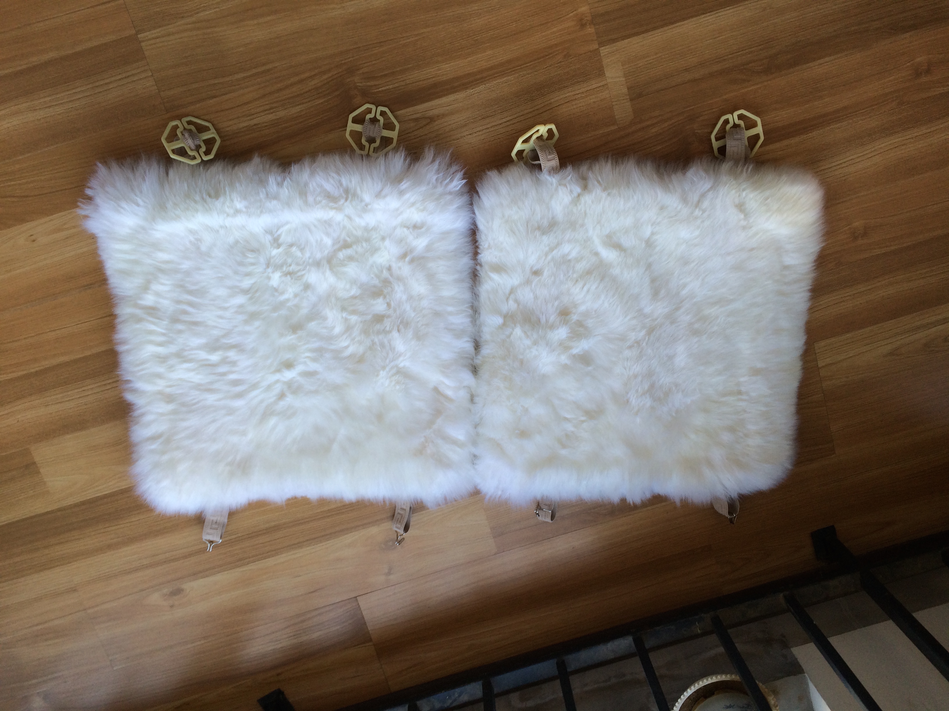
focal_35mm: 29
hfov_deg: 61.7
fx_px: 795
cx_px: 474
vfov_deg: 48.2
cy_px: 356
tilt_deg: -74.5
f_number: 2.2
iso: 40
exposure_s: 1/60
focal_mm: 4.15
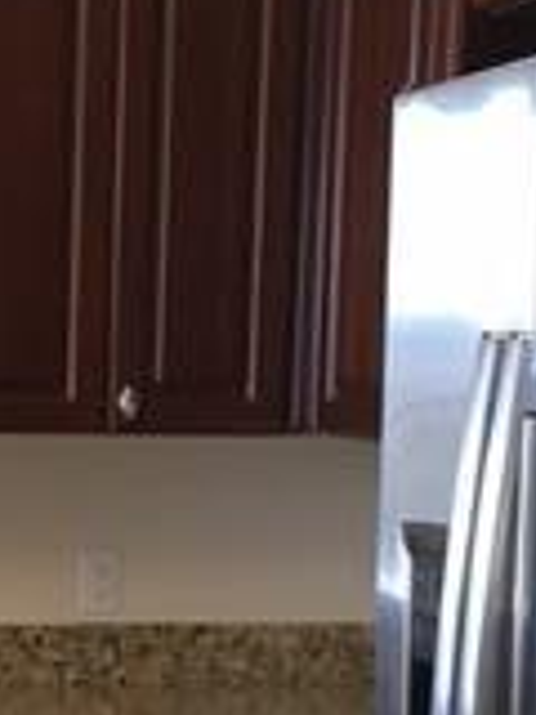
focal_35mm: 116
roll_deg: -1.3
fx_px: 2395
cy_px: 652
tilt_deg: -7.3
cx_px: -161
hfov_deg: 12.4
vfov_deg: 16.7
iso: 125
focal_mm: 4.15
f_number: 2.2
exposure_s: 1/30
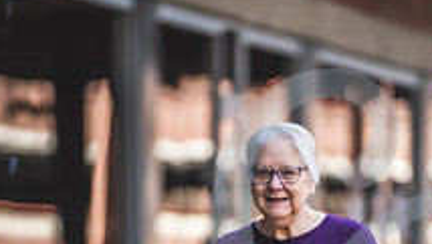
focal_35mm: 440
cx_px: 279
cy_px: 409
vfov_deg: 2.8
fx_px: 5046
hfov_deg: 4.9
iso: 100
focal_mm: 200
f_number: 2.8
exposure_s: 1/250
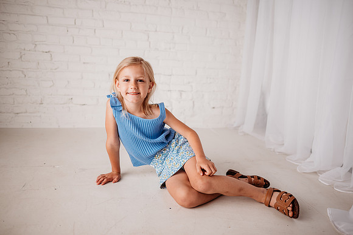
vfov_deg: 50.1
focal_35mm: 26
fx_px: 252
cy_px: 118
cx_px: 184
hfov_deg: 70.0
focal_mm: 24
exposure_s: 1/200
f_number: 2
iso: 100
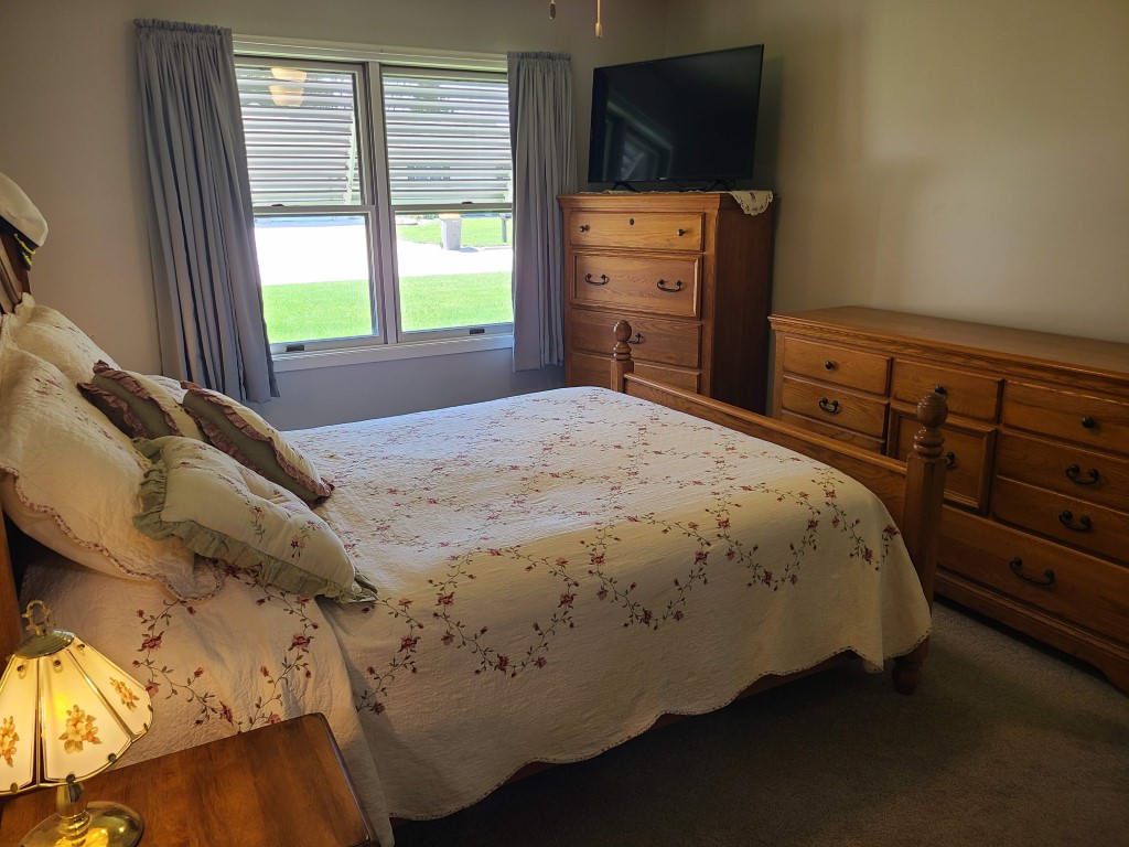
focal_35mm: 26
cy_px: 424
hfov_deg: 67.3
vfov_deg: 53.1
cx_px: 564
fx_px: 848
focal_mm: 5.4
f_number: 1.8
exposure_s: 1/60
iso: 50
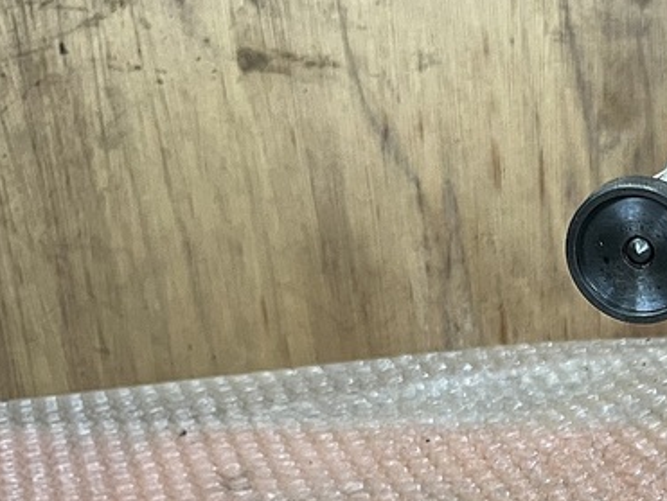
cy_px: 519
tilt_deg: -27.8
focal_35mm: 70
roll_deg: +0.4
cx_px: 838
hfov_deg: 24.6
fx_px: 1350
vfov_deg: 20.3
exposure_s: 1/92
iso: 125
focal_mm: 5.1
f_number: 1.6
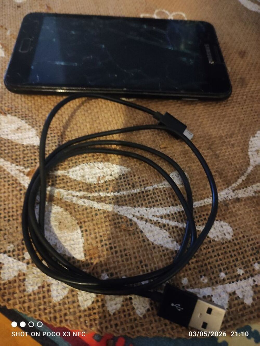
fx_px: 250
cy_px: 173
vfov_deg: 69.4
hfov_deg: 54.9
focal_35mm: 25
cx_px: 130
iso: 10111
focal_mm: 5.43
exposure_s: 1/14
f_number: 1.89
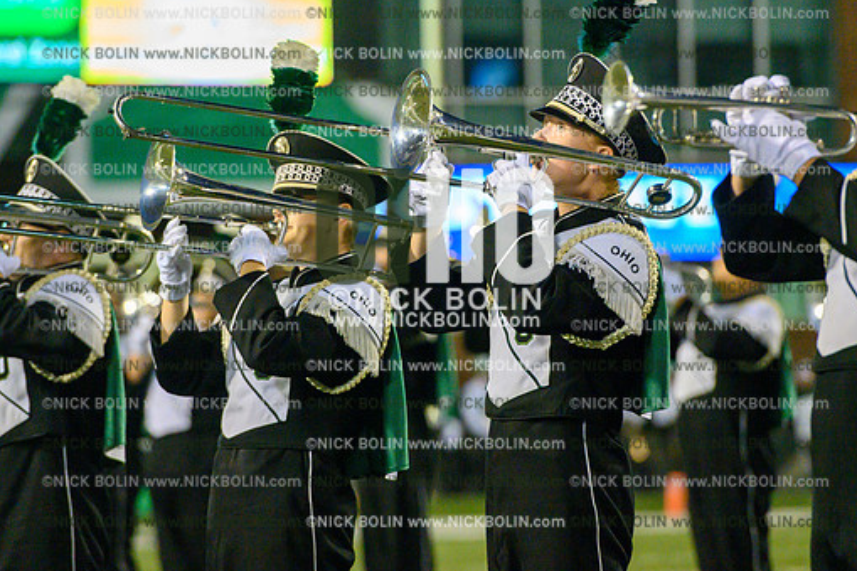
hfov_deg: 9.0
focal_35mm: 228
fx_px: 5426
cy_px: 248
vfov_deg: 6.0
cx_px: 434
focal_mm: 200
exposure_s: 1/1600
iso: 10000
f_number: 4
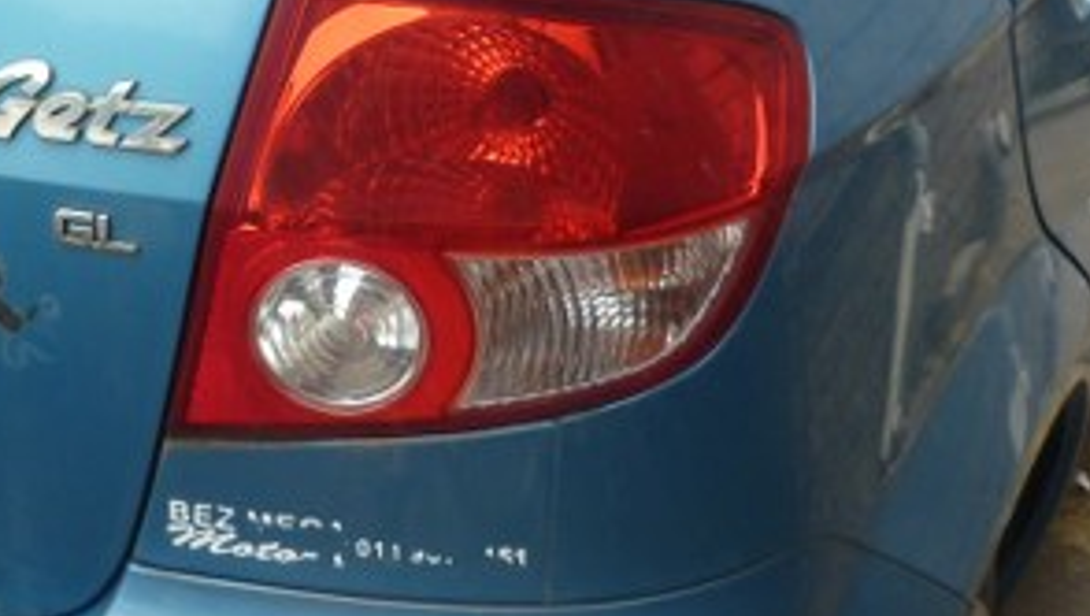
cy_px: 30
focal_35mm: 74
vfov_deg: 16.1
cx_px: 245
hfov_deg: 28.1
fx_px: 2141
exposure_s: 1/125
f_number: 3.2
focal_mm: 4.5
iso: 80
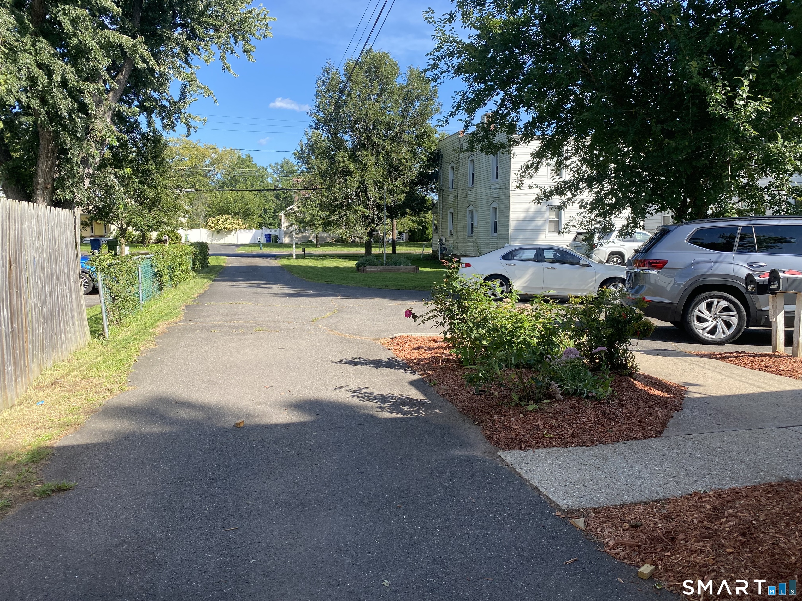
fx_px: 602
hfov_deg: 67.3
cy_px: 300
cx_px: 401
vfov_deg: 53.1
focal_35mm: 26
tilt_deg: -4.3
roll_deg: -0.3
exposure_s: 1/1043
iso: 32
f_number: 1.8
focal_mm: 4.25
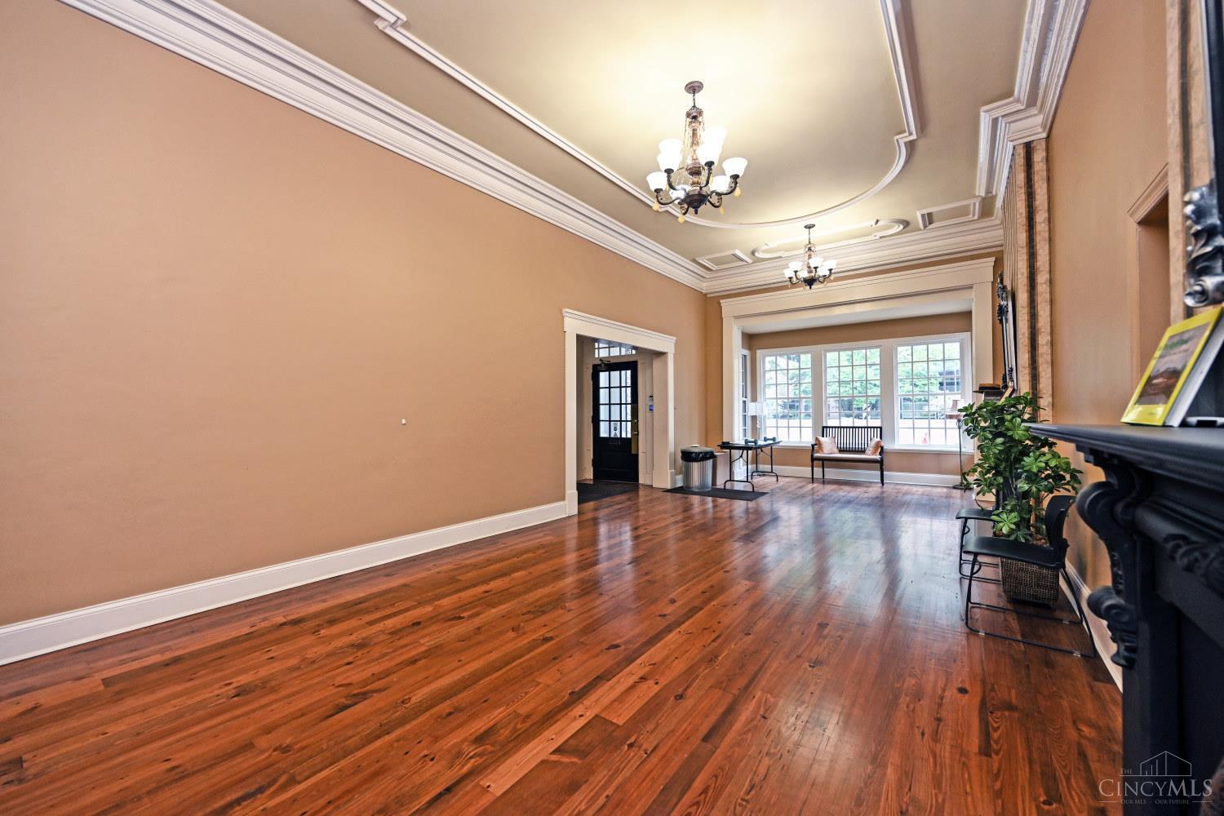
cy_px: 408
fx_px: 476
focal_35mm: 14
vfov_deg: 81.2
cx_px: 612
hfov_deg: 104.3
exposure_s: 1/60
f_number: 4
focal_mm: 14
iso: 450
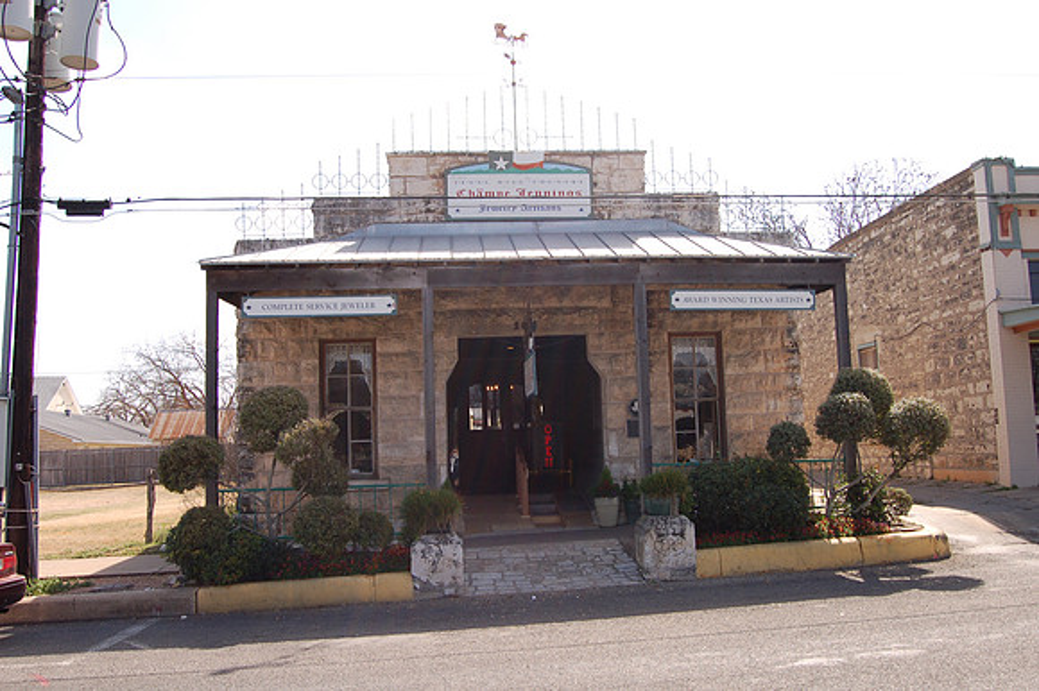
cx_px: 520
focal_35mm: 30
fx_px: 865
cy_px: 346
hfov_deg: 62.0
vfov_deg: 43.6
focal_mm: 20
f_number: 9
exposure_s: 1/160
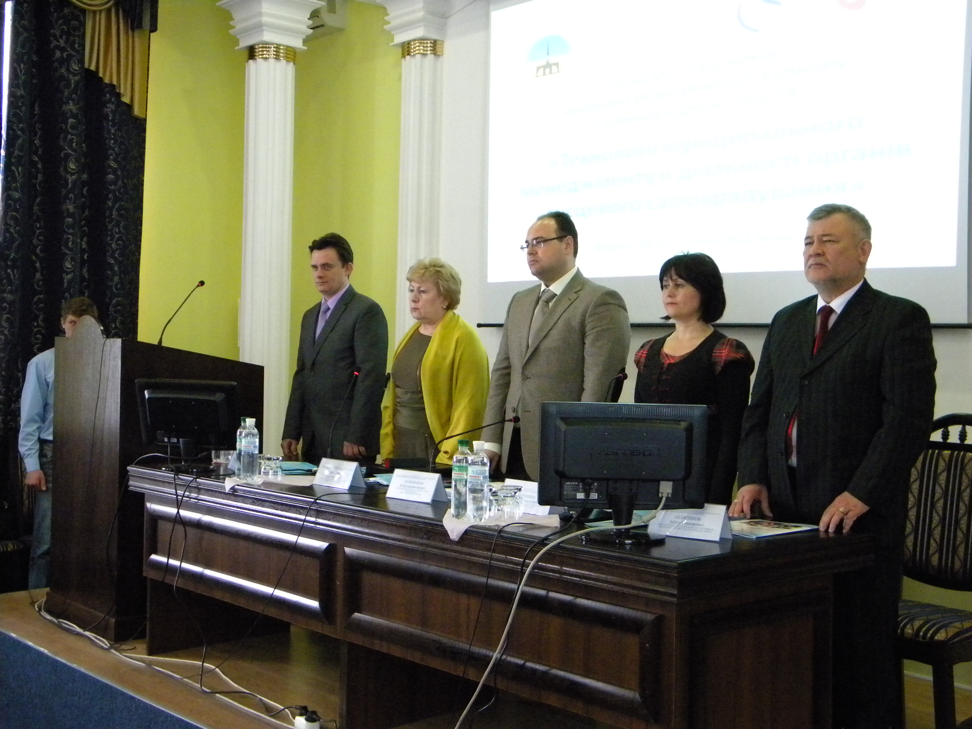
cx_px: 486
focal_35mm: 41
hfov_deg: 45.8
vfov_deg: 35.1
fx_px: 1151
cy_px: 364
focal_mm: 7.3
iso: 800
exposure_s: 1/56.2
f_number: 3.8
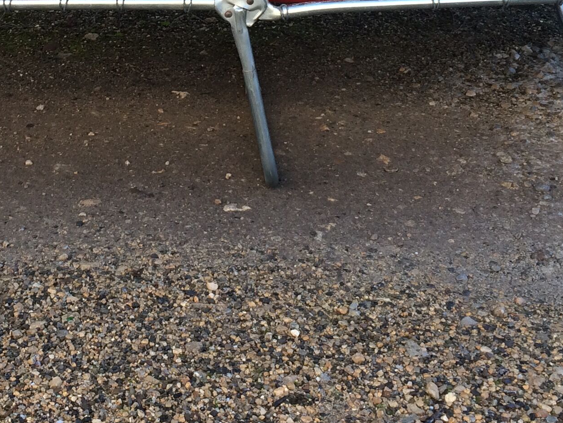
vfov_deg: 18.2
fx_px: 1236
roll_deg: +0.3
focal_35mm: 76
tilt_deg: -13.0
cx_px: 150
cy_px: -107
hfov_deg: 25.4
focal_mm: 4.15
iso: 32
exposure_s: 1/222
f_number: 2.2
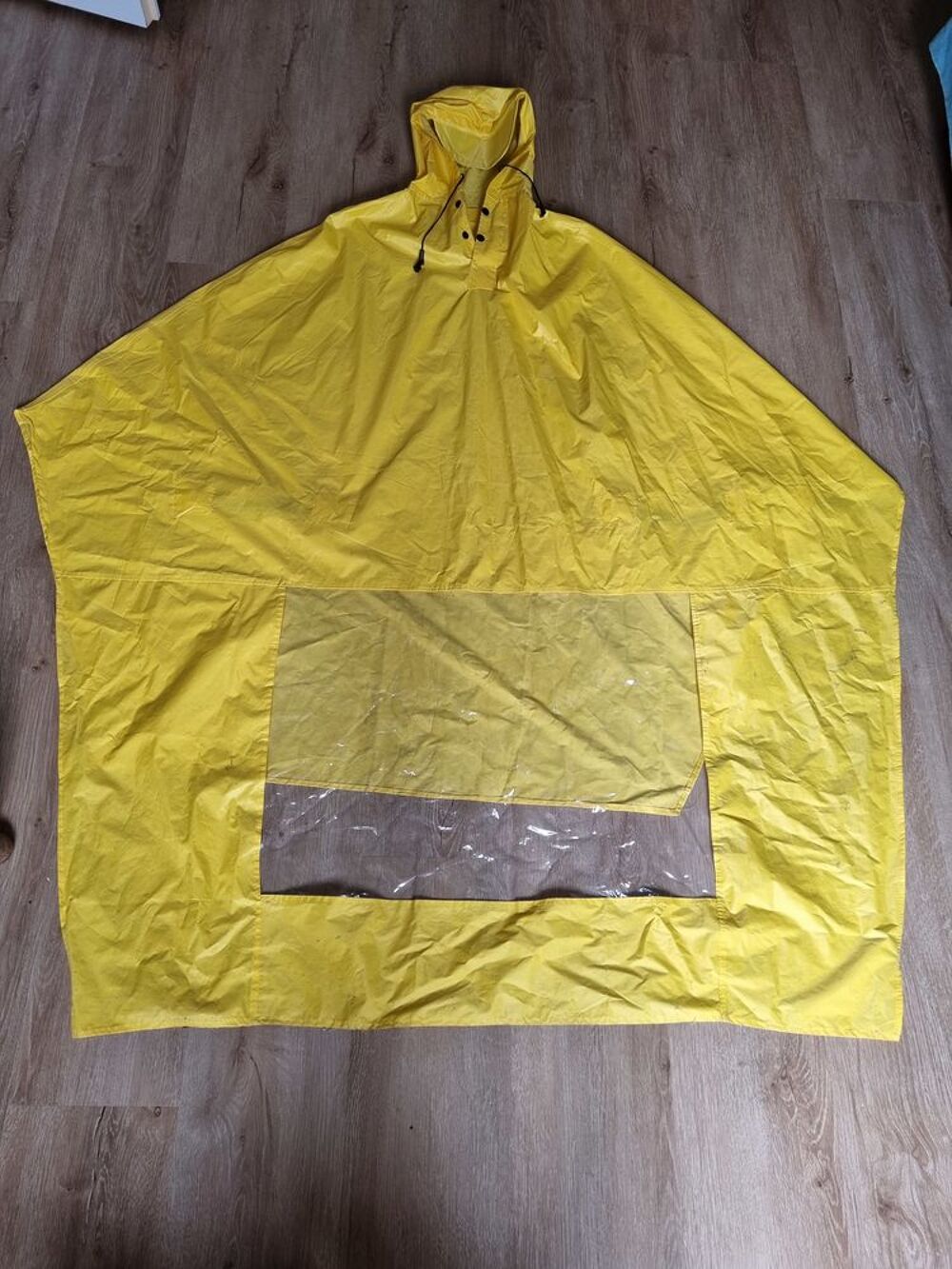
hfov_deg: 53.1
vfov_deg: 67.3
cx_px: 476
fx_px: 953
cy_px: 634
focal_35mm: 26
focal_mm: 5.4
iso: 80
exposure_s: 1/100
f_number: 1.8
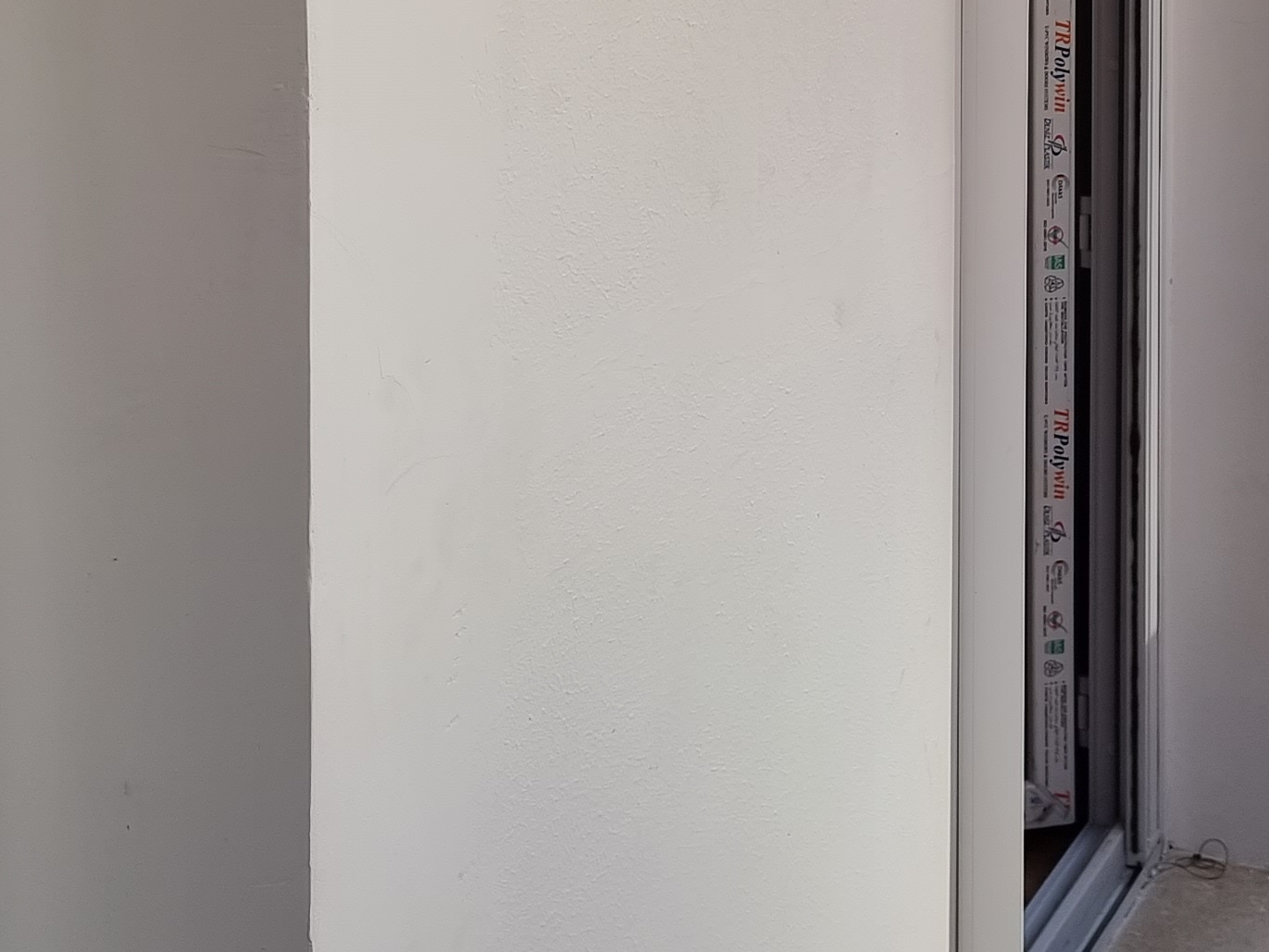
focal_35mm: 70
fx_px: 2567
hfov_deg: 27.6
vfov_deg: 20.2
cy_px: -40
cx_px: 860
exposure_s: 1/463
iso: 50
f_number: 1.8
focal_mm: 6.7
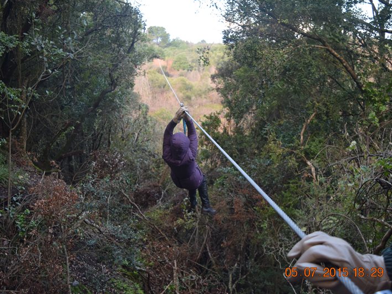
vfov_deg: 38.1
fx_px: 425
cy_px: 147
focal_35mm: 38
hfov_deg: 49.5
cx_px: 203
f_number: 3.8
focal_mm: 23
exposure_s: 1/60
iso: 800
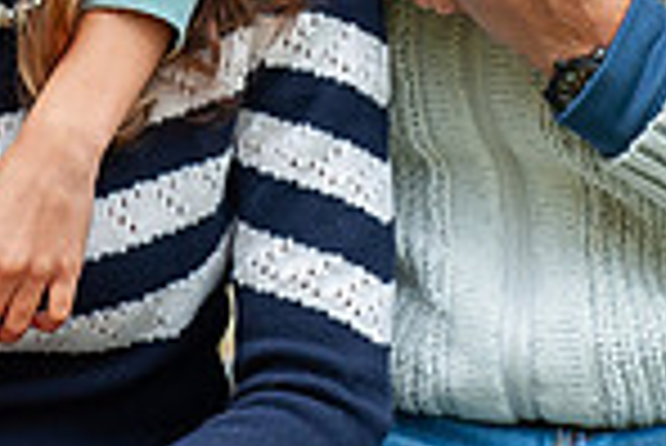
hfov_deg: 7.8
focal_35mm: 264
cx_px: 287
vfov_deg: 5.1
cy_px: -527
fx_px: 4889
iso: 400
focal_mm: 52
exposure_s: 1/160
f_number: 4
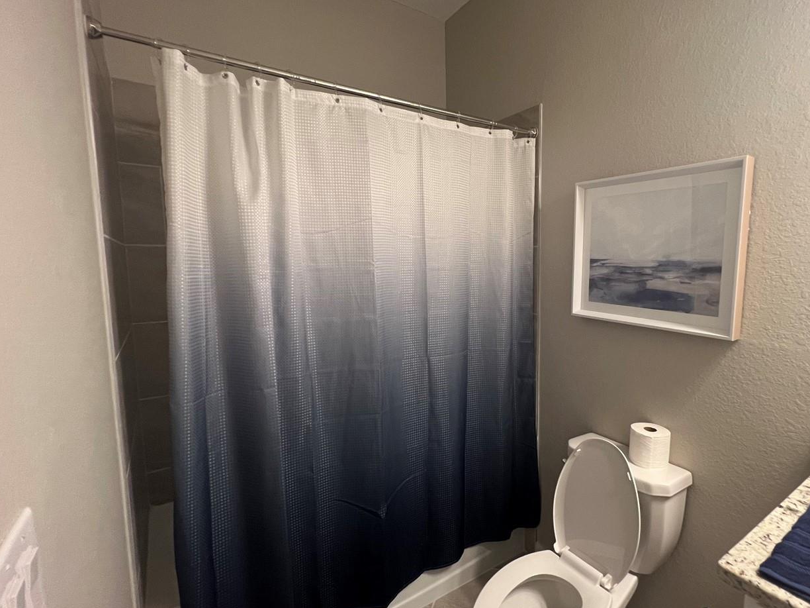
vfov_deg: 74.7
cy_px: 302
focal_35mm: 17
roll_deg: +0.2
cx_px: 492
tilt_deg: -5.7
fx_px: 398
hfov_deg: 89.7
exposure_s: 1/60
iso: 200
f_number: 1.8
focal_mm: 1.57
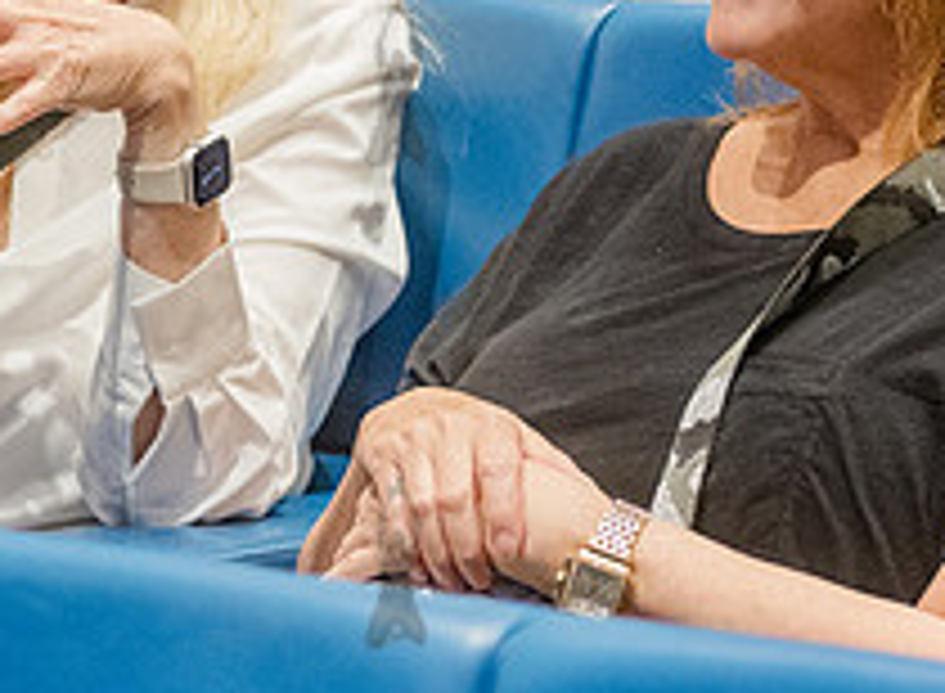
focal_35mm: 351
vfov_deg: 4.2
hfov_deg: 5.7
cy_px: -42
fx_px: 9506
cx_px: 211
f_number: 3.5
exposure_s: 1/250
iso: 5000
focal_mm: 105
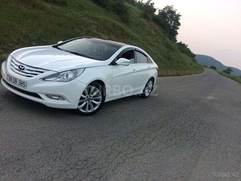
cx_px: 120
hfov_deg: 61.7
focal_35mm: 29
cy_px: 90
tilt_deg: -13.3
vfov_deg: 48.2
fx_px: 202
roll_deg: -15.0
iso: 40
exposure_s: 1/50
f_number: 2.2
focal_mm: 4.15
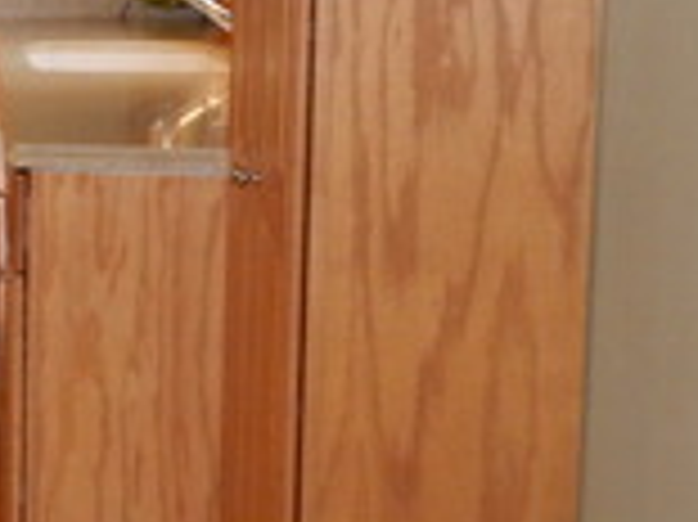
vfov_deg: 16.1
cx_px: -703
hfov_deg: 16.4
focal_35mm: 91
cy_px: 90
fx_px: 1834
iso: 200
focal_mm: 4
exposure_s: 1/30
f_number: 3
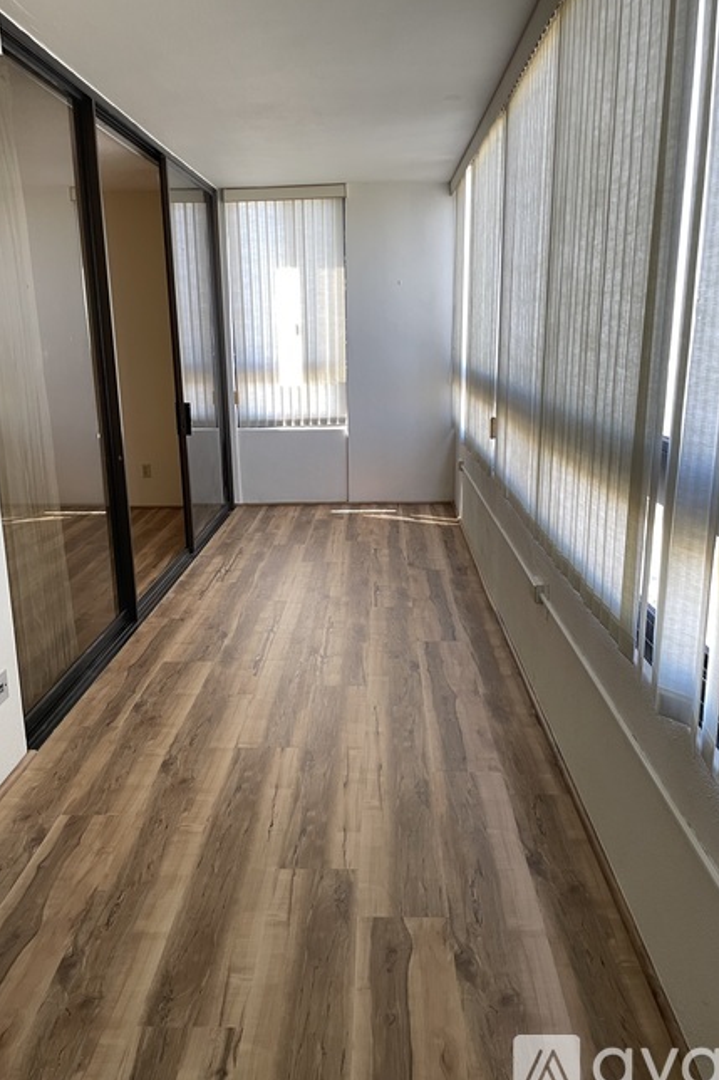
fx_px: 839
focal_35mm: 28
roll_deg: +1.0
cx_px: 365
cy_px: 543
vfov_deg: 65.5
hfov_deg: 46.4
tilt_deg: -13.7
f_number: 1.6
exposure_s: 1/60
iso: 125
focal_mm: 4.2
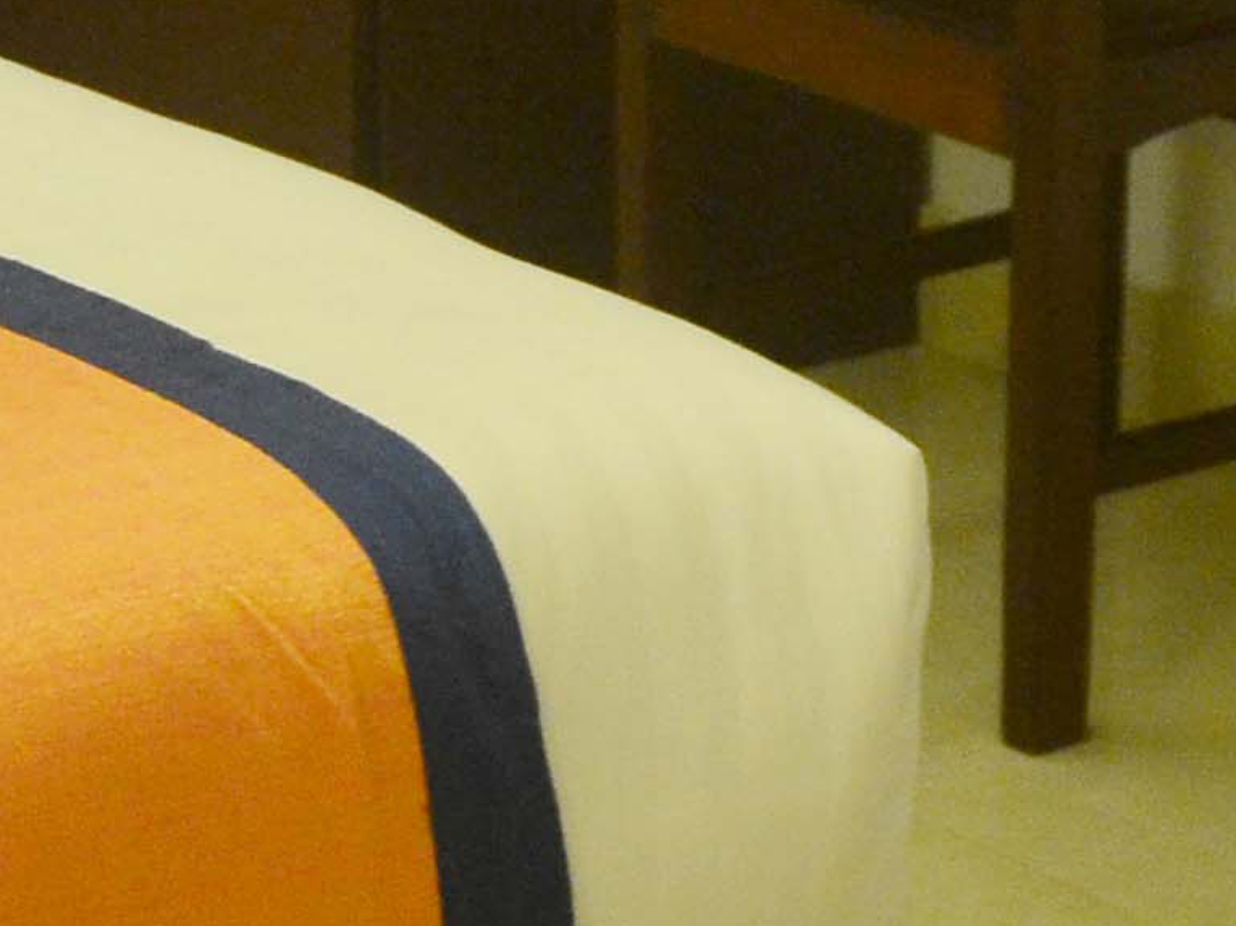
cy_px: -373
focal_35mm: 167
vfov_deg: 8.7
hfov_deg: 11.8
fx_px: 5960
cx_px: 619
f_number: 4.5
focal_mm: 18
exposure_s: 1/80
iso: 800
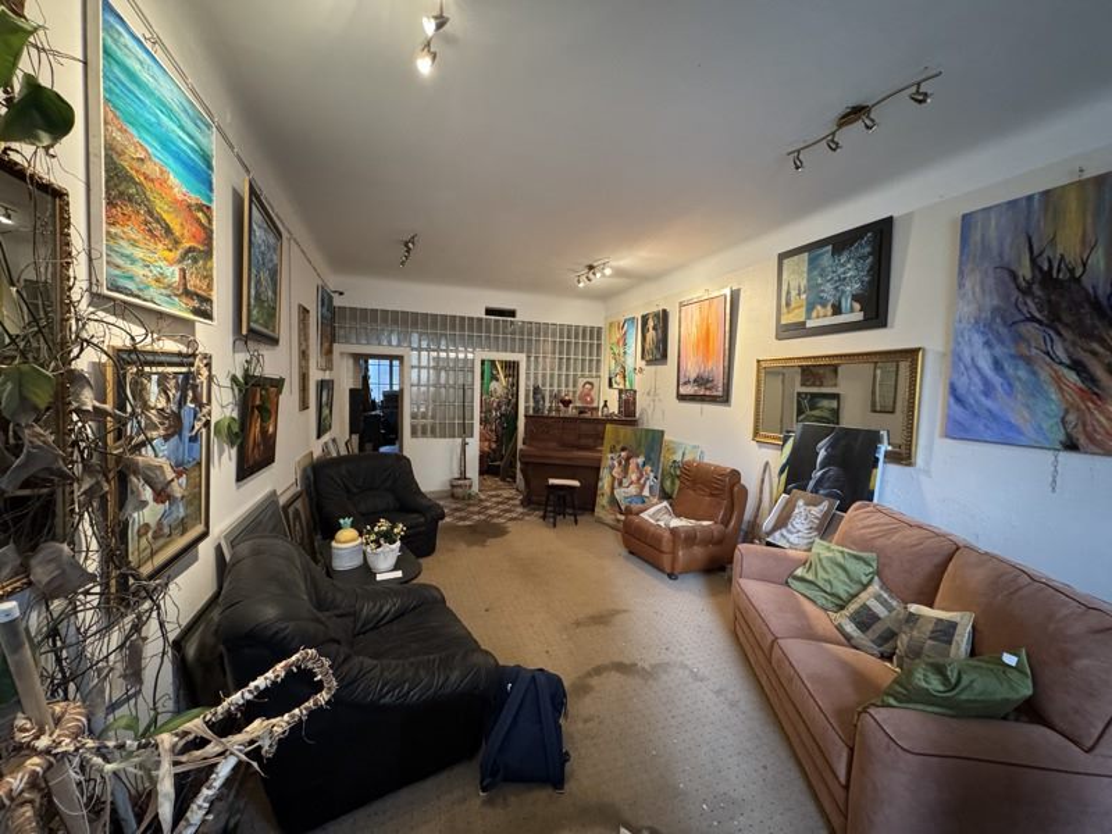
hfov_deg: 102.1
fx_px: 450
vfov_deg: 85.7
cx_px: 556
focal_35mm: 14
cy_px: 417
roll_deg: -0.8
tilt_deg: -2.8
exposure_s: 1/50
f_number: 2.2
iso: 640
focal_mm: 2.22
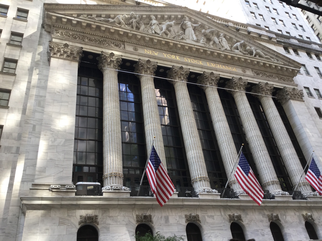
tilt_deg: +33.3
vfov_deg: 45.4
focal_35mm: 31
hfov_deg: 58.4
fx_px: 288
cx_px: 161
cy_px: 120
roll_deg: +7.8
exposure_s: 1/120
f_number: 2.4
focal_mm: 3.3
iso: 40
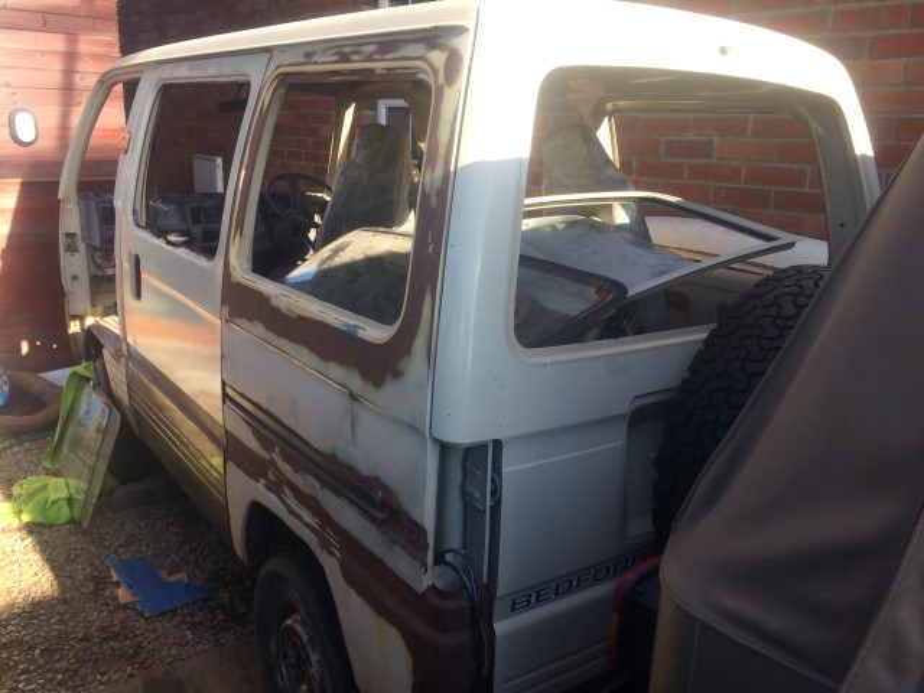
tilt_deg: -17.4
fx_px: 774
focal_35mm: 29
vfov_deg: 48.2
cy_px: 346
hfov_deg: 61.7
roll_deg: -2.0
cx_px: 462
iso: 32
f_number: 2.2
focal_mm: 4.15
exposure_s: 1/373
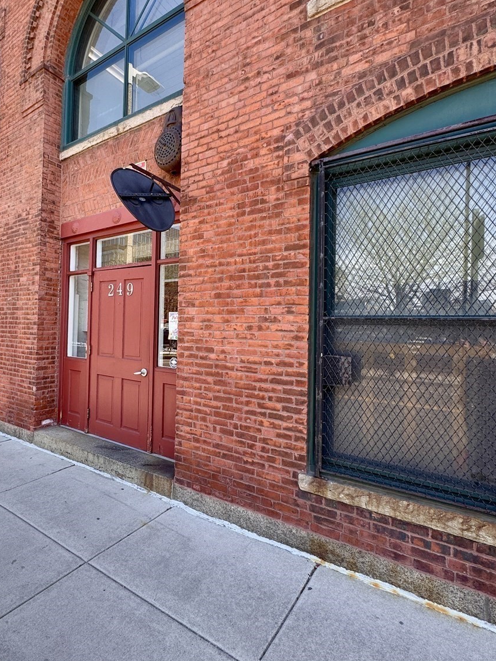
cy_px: 320
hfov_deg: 67.8
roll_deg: -2.0
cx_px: 190
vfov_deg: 84.6
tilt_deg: +1.1
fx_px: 363
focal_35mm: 19
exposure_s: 1/217
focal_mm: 2.22
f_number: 2.2
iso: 40
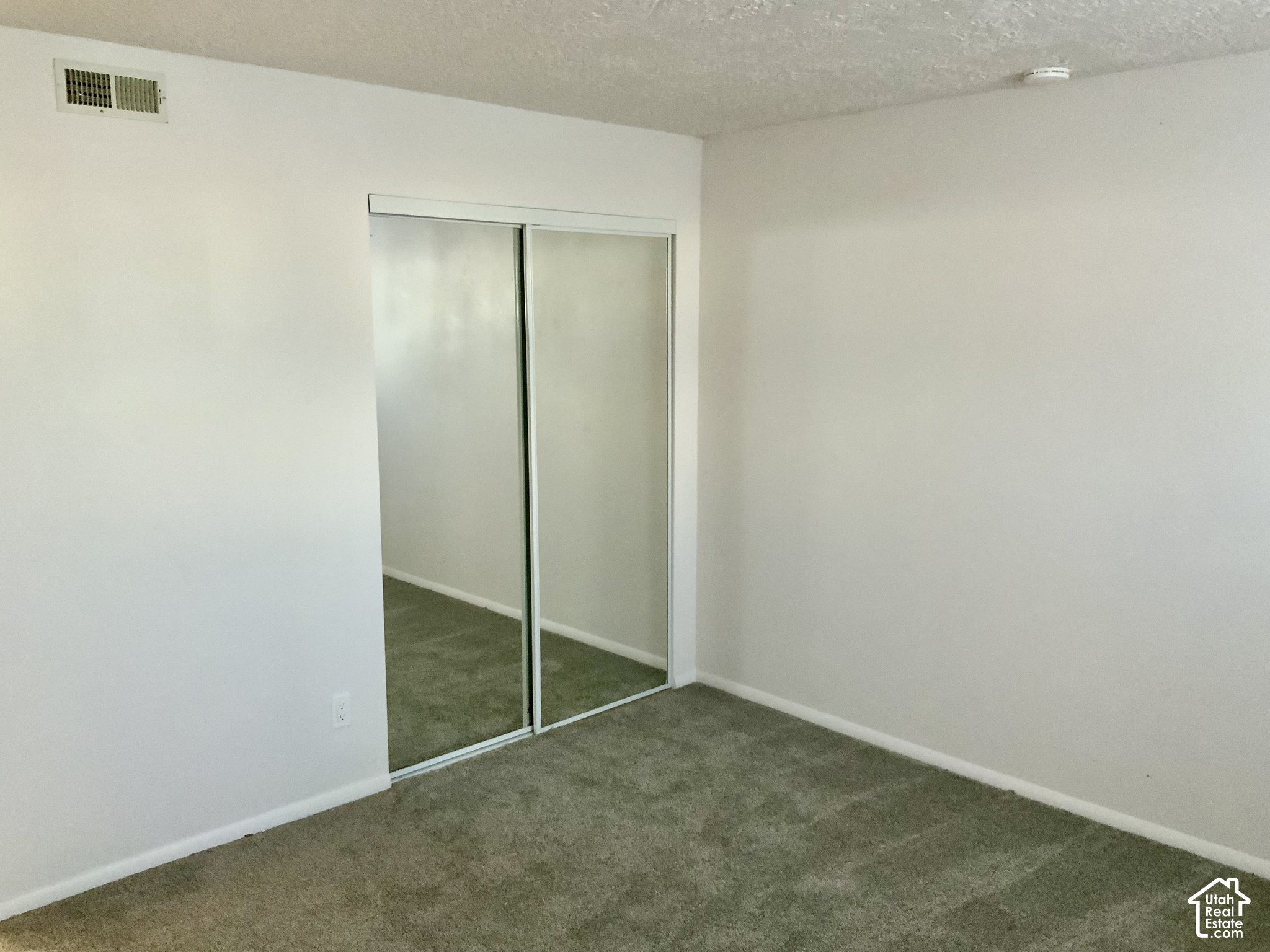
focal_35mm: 29
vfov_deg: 48.2
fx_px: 1064
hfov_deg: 61.7
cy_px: 476
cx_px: 635
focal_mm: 3
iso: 250
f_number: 1.8
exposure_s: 1/40
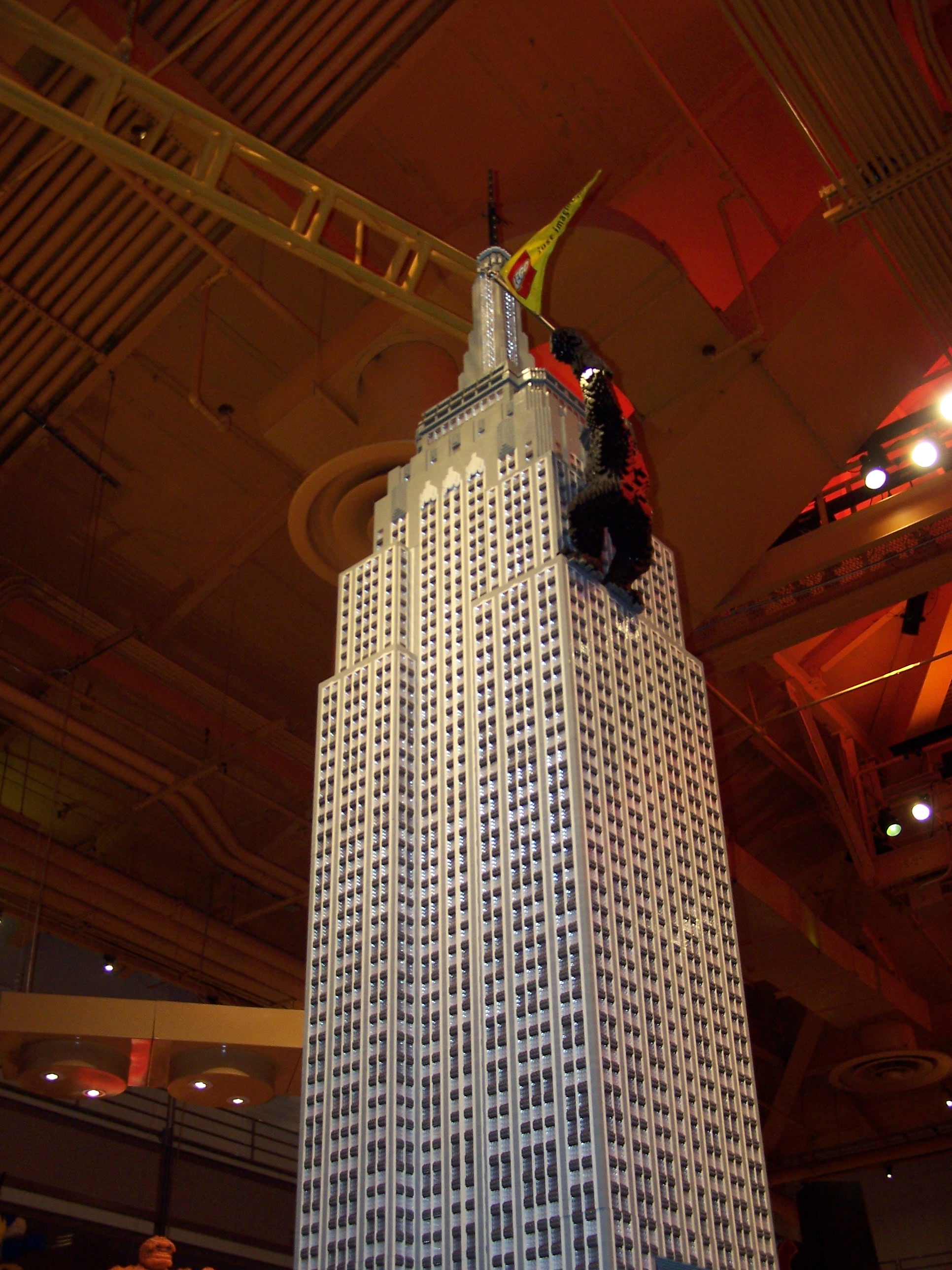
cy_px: 635
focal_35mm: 38
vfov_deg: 49.0
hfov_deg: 37.7
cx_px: 476
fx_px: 1393
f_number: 2.8
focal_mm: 6.3
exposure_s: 1/60
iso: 140
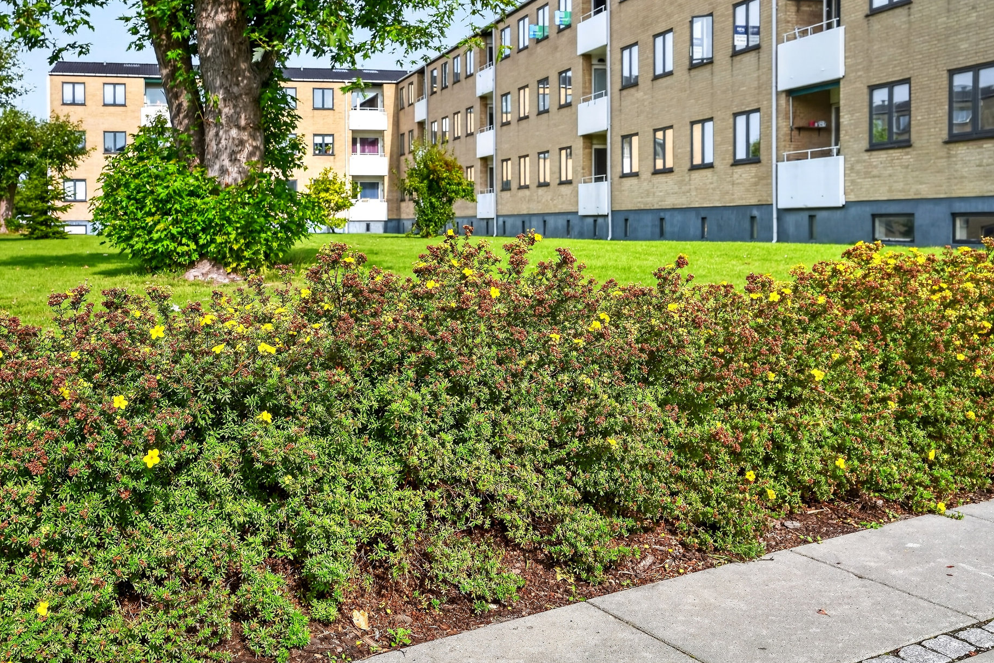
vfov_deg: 34.0
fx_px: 1077
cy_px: 245
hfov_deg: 49.3
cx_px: 409
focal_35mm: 39
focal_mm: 28
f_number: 8
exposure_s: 1/100
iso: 400
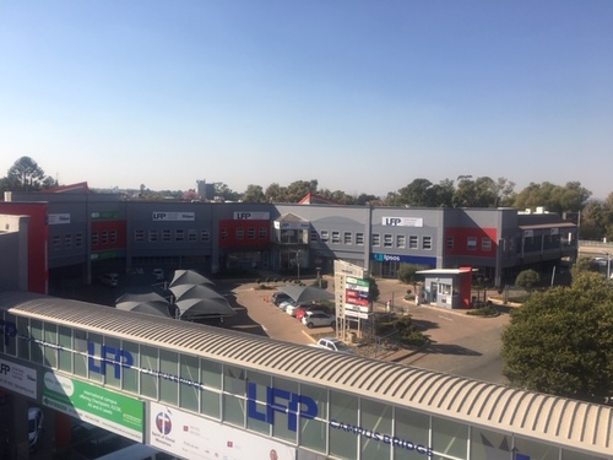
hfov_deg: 61.7
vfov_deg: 48.2
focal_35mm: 29
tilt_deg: -1.8
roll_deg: -1.4
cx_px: 306
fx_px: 514
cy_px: 230
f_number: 2.2
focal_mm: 4.15
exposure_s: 1/1425
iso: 25
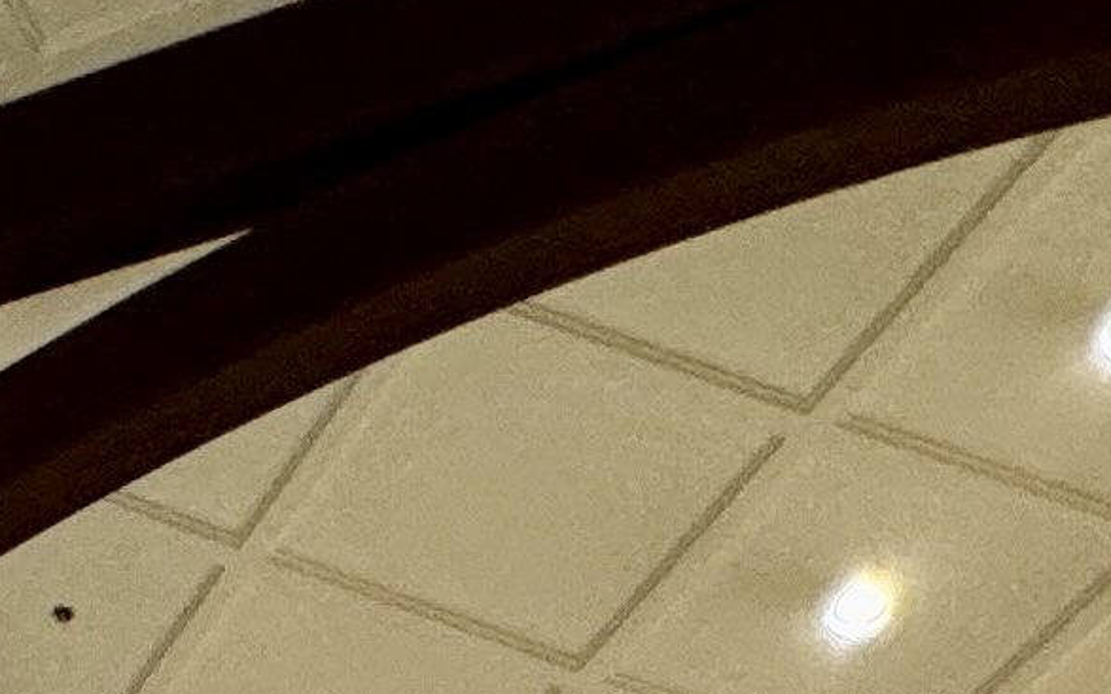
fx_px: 3089
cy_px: 2264
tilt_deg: +10.8
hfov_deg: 14.4
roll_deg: +0.1
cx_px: -1473
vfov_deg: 9.3
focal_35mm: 102
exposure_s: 1/60
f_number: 2.2
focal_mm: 2.22
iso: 200
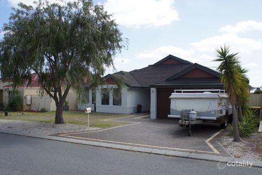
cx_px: 131
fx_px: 229
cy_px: 88
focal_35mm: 32
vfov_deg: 41.7
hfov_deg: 59.5
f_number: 8
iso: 200
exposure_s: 1/320
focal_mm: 21
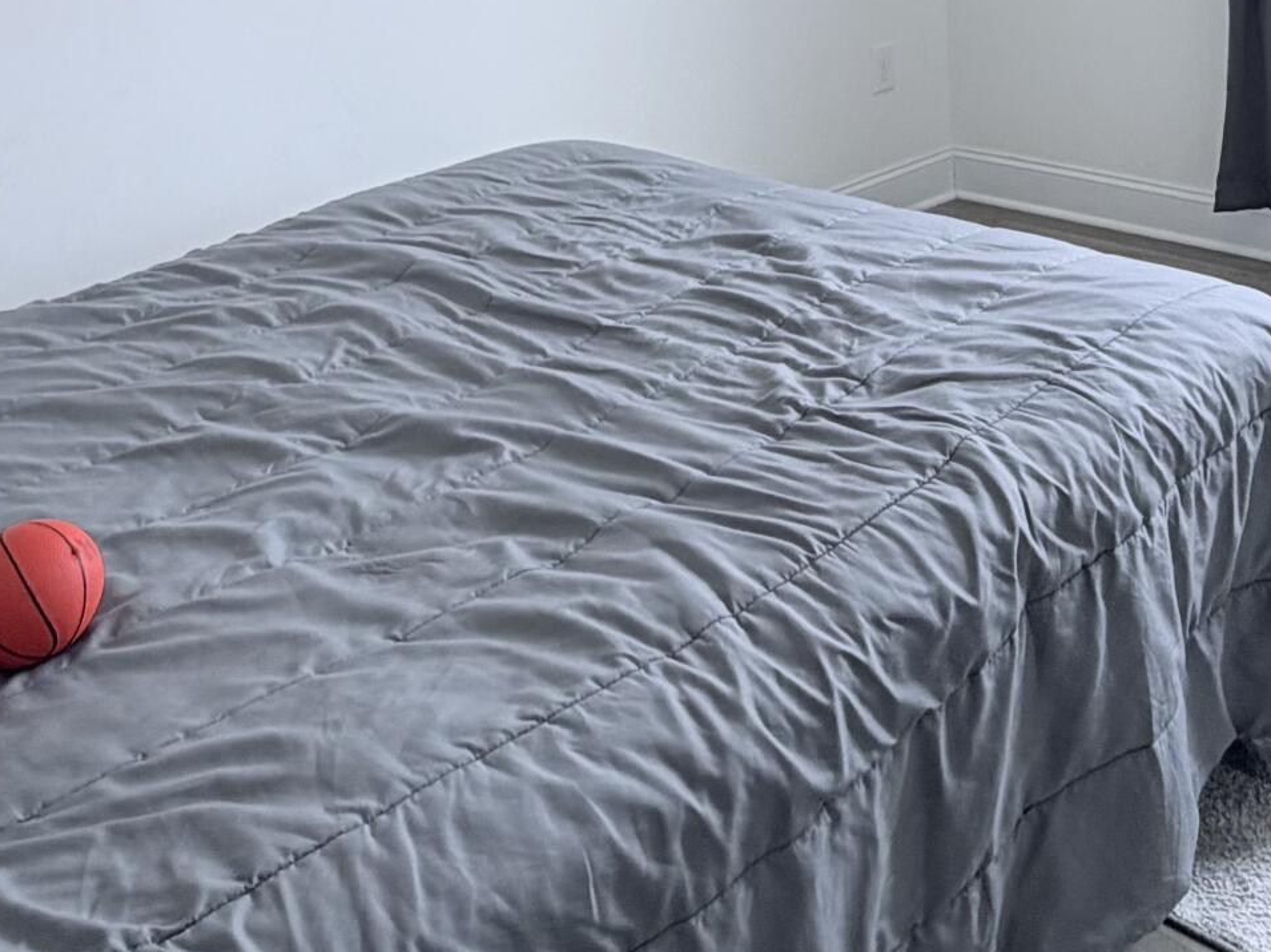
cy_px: -243
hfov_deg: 42.2
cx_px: 876
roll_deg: +2.7
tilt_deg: +0.3
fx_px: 1615
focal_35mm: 44
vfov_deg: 28.0
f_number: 2.2
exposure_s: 1/121
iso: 64
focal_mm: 2.22
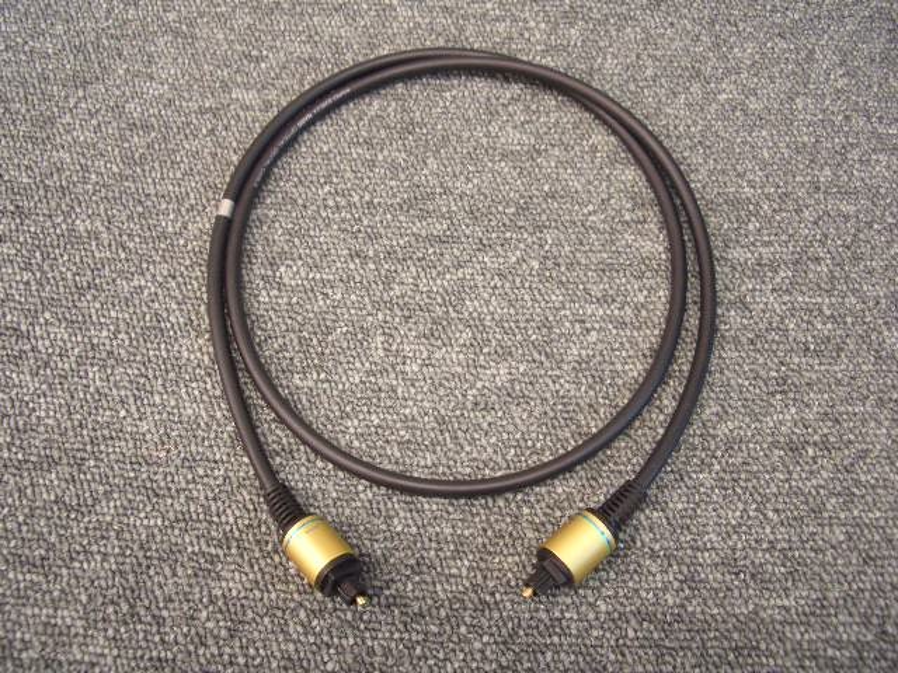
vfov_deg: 40.7
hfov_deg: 52.6
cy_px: 336
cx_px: 449
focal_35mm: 35
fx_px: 908
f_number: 2.6
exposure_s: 1/10
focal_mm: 5.8
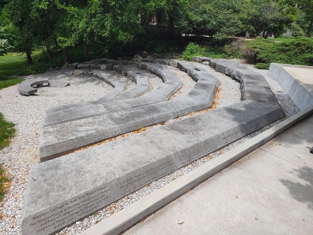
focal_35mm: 23
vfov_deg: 58.9
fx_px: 208
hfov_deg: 73.9
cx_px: 156
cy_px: 118
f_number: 1.8
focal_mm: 5.56
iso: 100
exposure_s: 1/940
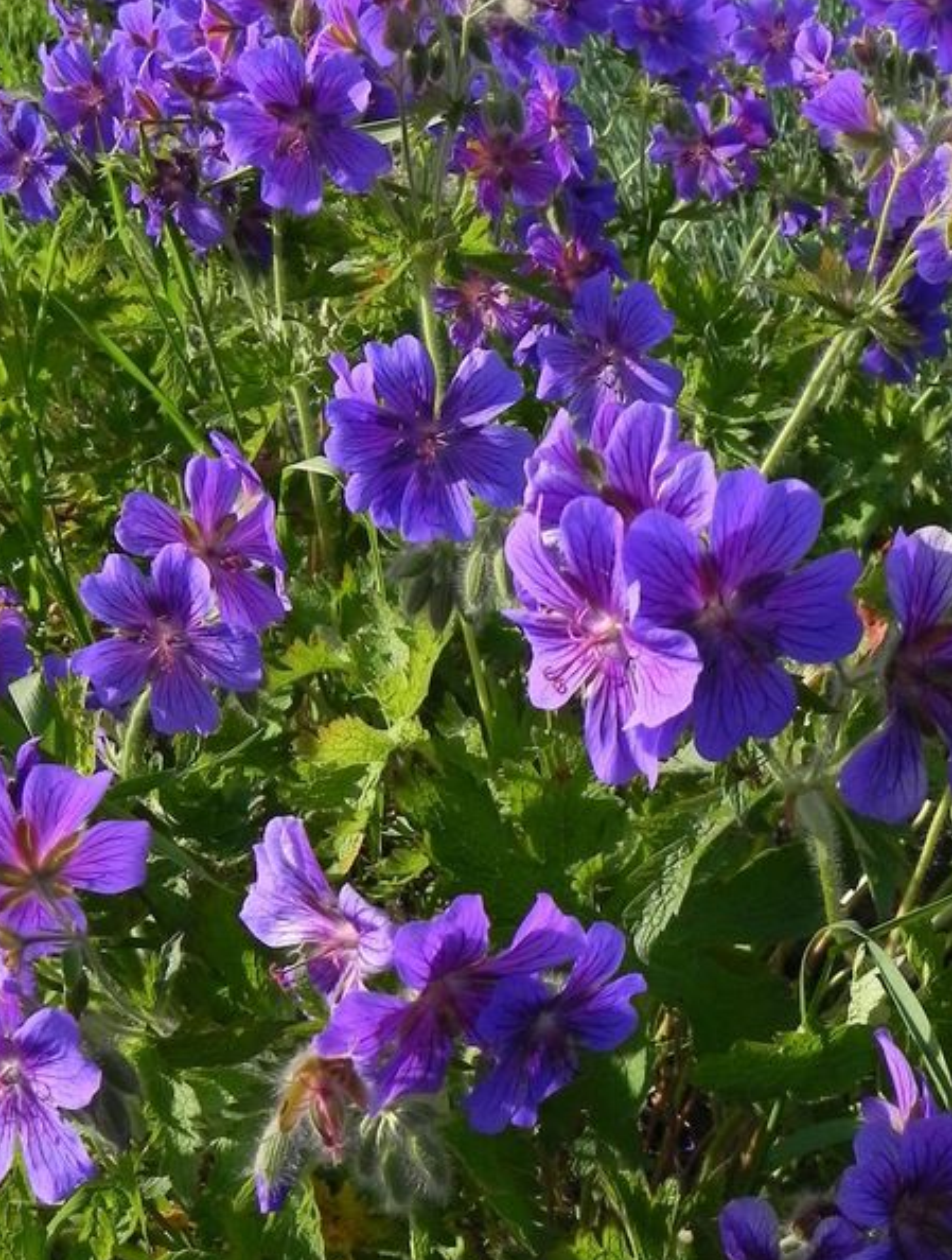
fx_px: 1277
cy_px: 778
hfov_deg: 40.8
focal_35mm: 35
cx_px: 543
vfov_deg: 52.0
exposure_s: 1/1250
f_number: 3.5
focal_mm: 4.6
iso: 160
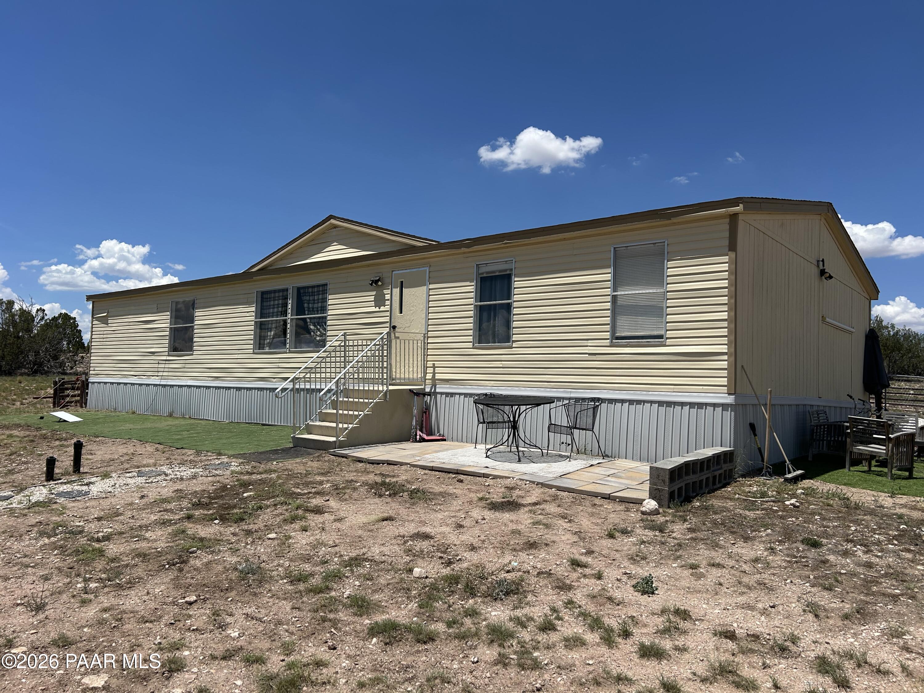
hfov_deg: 67.3
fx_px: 694
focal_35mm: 26
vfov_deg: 53.1
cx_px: 462
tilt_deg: +3.4
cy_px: 346
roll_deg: -1.6
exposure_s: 1/7463
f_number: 1.5
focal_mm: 5.7
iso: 50
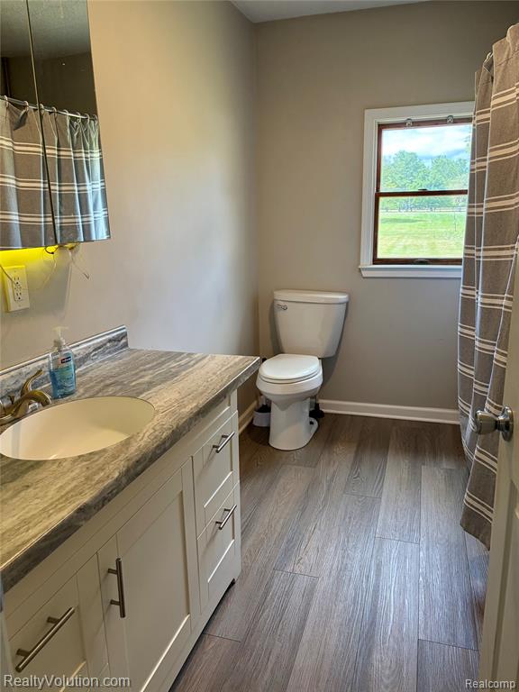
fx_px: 520
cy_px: 346
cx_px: 260
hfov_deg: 53.1
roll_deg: +1.8
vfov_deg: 67.3
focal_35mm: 26
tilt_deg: -13.9
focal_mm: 5.96
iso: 200
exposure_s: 1/120
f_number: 1.6
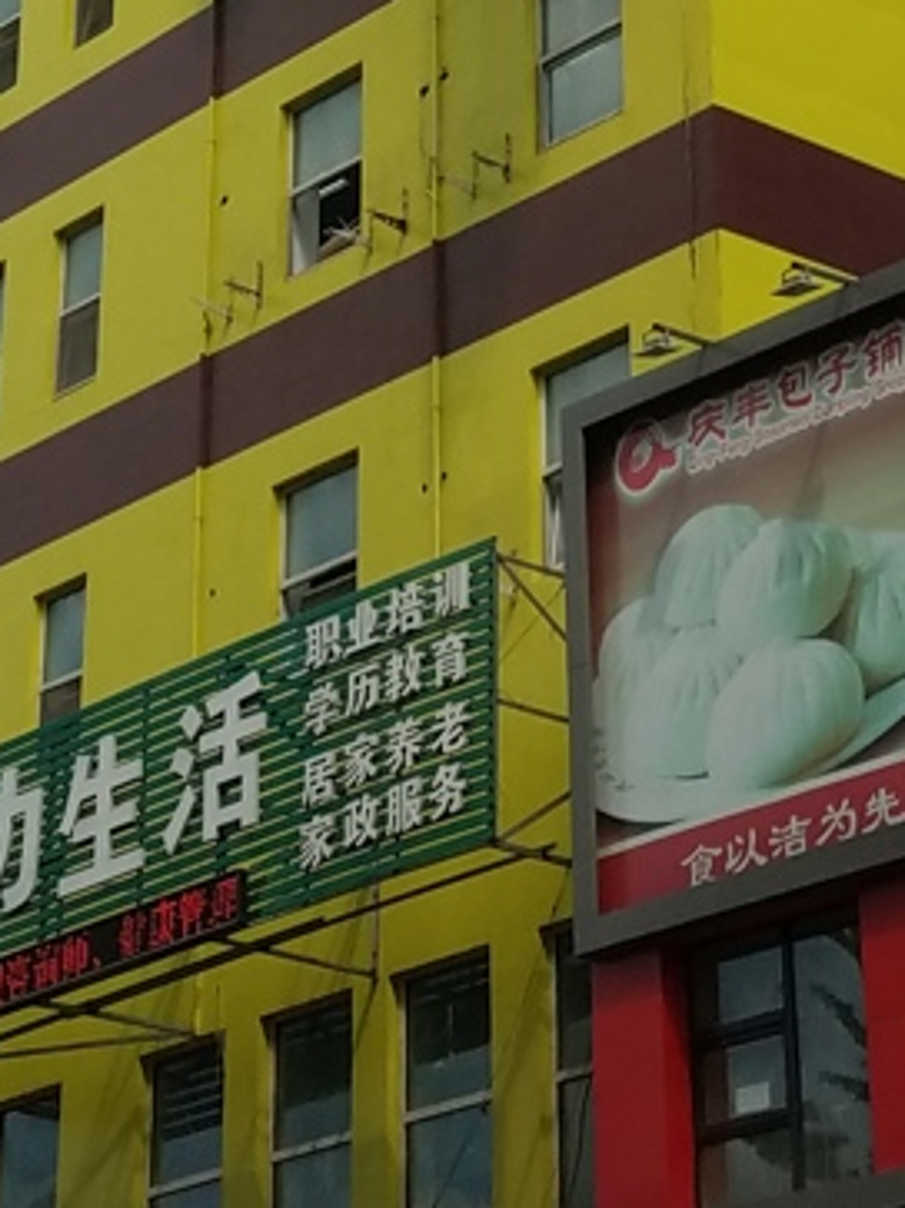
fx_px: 4151
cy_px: -52
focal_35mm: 119
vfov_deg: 16.2
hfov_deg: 12.4
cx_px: 331
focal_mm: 4.2
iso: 40
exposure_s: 1/2264
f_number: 1.7
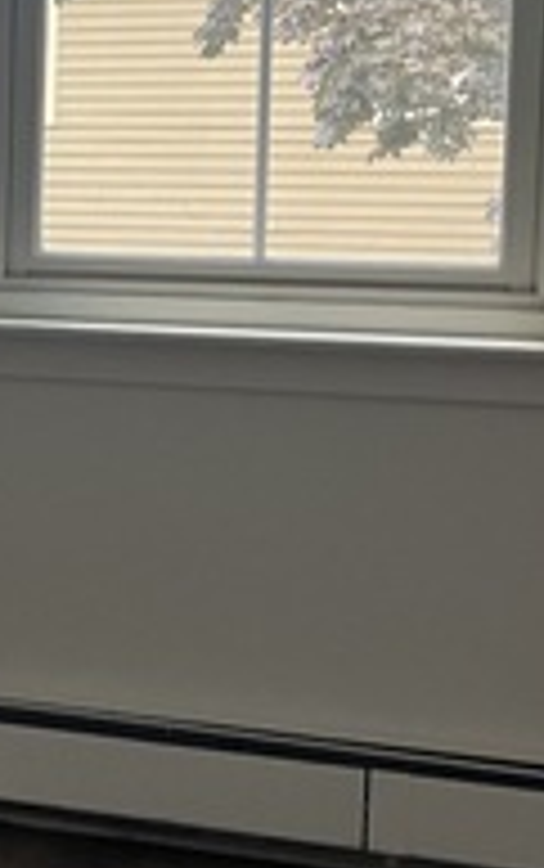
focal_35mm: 95
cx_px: -681
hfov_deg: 11.7
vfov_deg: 21.7
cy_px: 265
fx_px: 2248
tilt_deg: -5.3
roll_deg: +0.4
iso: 200
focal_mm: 5.1
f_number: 1.6
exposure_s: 1/60
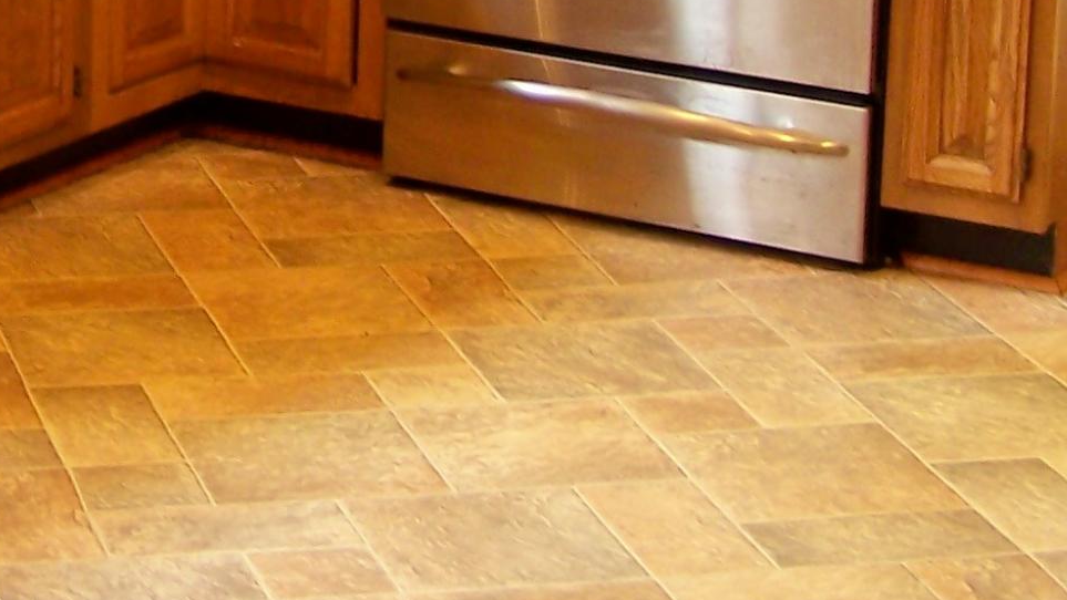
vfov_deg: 9.1
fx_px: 3650
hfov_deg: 16.1
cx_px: -107
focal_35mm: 129
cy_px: -416
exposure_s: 1/5
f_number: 2.8
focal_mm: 6.3
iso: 64
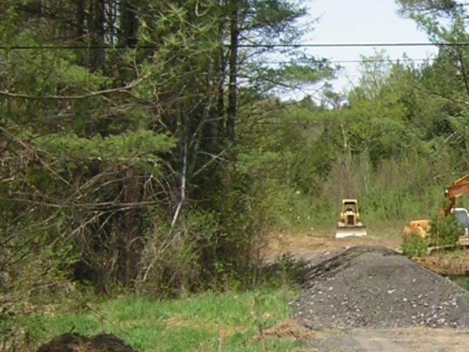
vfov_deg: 15.6
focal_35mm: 95
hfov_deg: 19.2
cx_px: 592
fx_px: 1288
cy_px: 192
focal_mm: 4.7
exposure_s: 1/230
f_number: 5.2
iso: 50
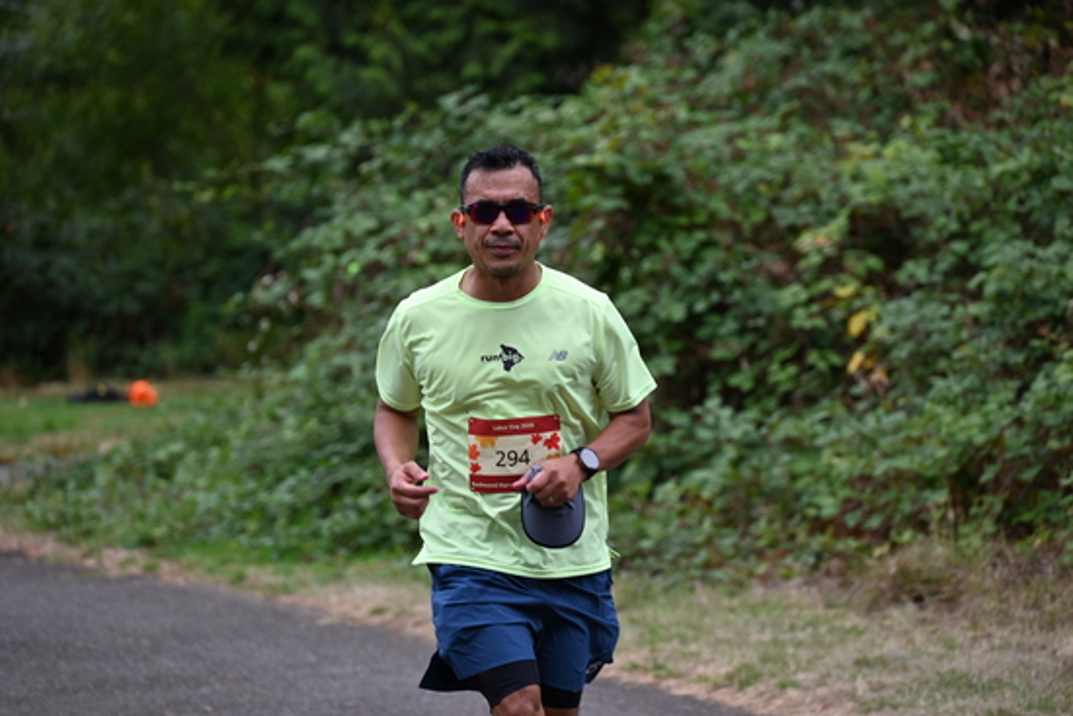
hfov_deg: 10.3
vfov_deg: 6.9
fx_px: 5962
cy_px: 358
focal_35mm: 200
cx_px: 536
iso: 400
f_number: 6.3
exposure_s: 1/500
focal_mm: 200
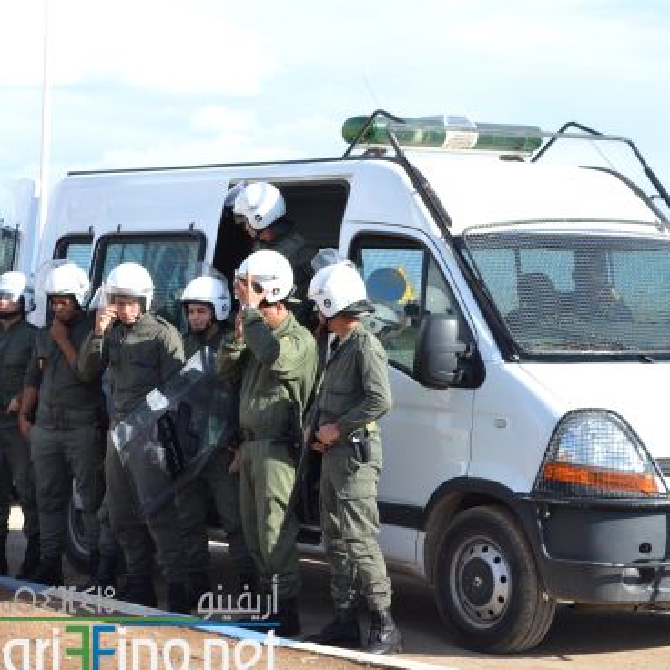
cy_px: 379
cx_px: 144
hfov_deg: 17.3
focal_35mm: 100
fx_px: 2184
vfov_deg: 17.4
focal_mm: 45
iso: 100
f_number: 8
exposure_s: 1/250
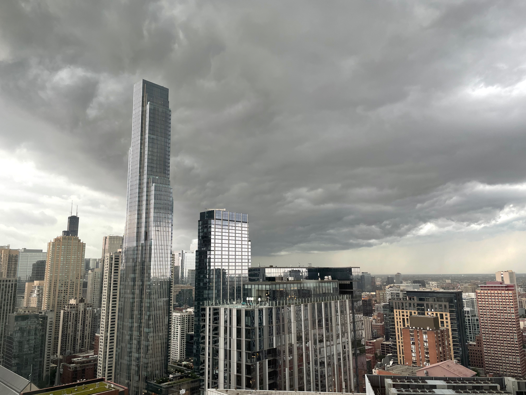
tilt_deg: +9.9
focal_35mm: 26
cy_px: 198
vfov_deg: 53.1
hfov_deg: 67.3
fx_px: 395
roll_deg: +0.7
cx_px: 263
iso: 50
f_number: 1.6
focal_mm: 4.2
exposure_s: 1/121
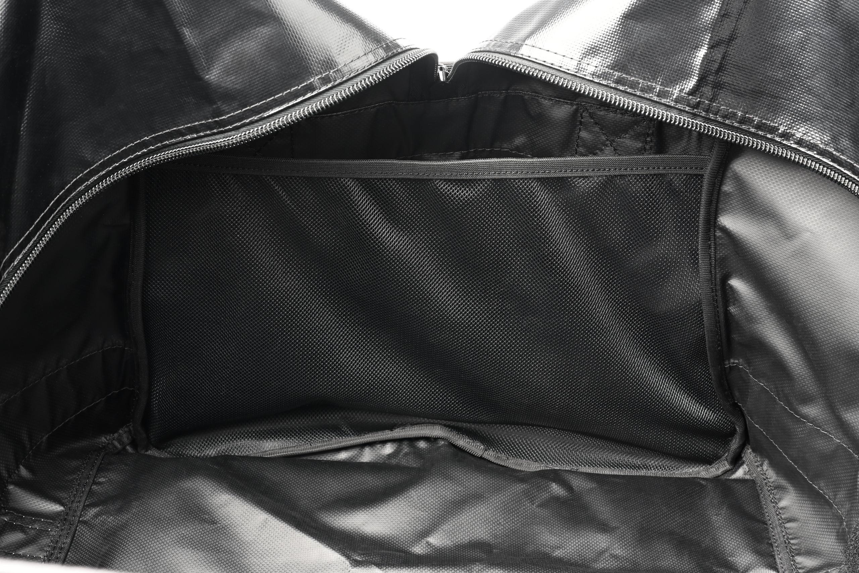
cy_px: 286
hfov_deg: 28.8
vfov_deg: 19.5
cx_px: 430
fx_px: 1670
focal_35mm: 70
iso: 640
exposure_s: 1/200
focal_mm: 70
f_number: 11
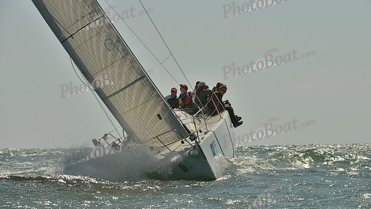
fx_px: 2145
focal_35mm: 218
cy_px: 106
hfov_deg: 9.9
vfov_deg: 5.6
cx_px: 188
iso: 280
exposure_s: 1/1600
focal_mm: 200
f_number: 10
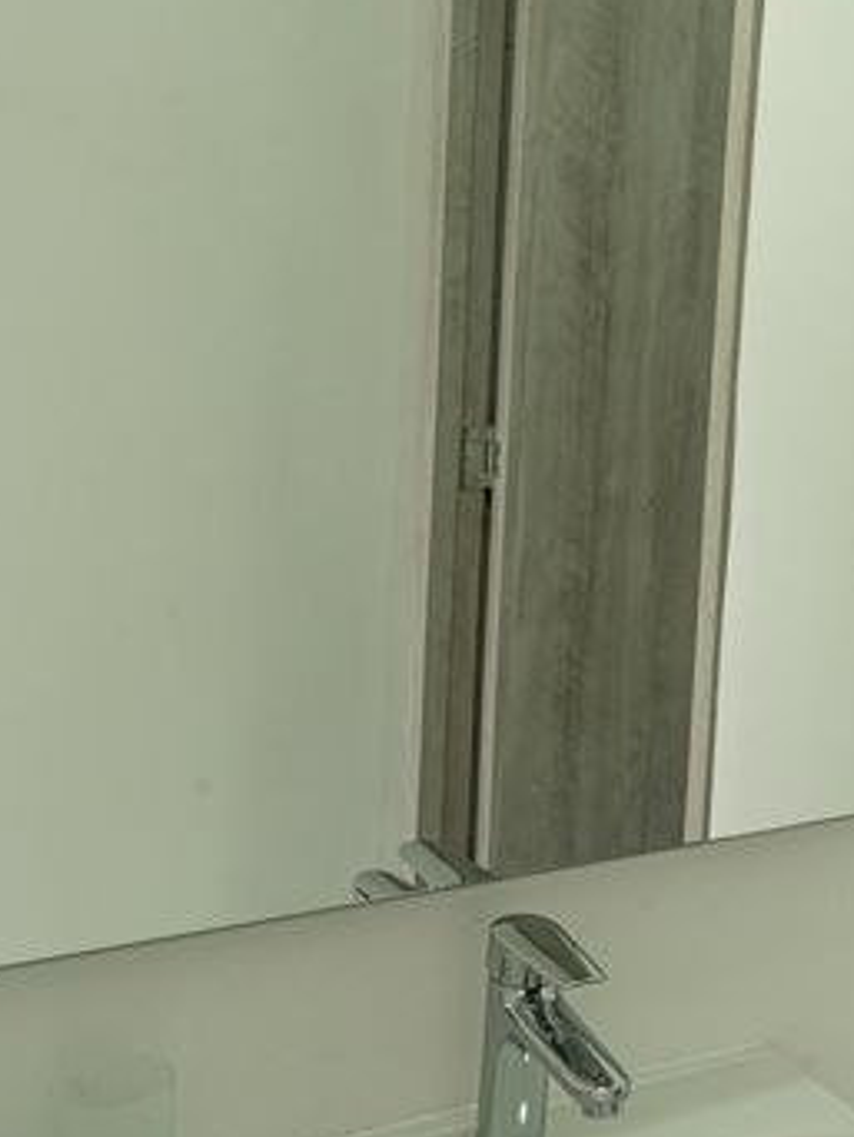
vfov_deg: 32.5
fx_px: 1938
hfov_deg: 24.4
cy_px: 429
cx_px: 698
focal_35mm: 59
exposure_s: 1/50
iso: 800
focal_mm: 28
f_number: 13
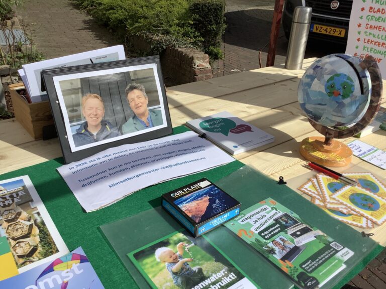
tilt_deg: -27.2
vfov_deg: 45.4
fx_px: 346
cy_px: 144
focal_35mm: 31
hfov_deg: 58.4
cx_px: 193
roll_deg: -2.0
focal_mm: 3.3
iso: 25
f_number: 2.4
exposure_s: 1/4292
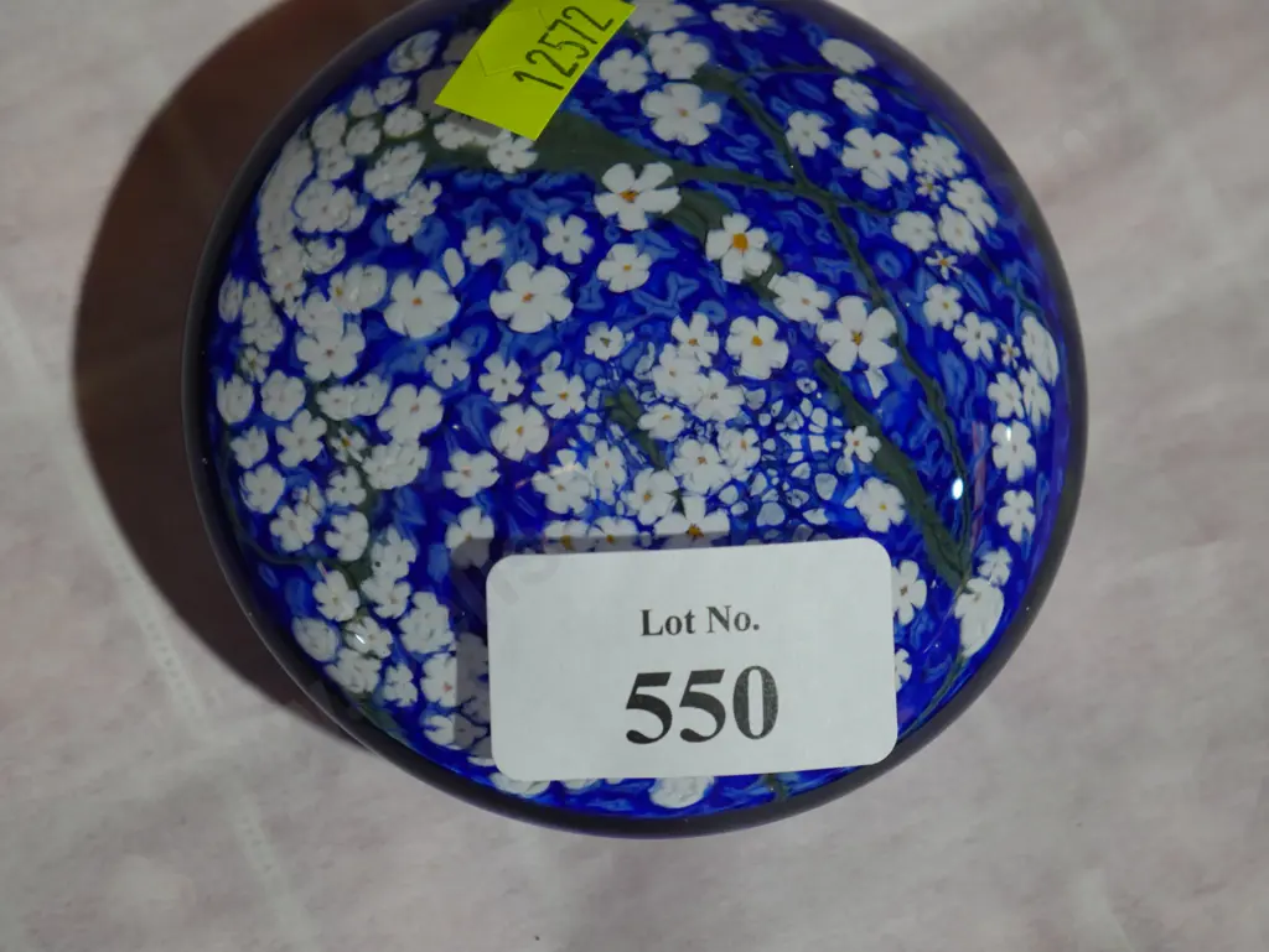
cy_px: 476
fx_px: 3081
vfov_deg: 17.6
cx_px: 634
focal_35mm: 84
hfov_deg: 23.3
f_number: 5.6
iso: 800
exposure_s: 1/100
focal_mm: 42
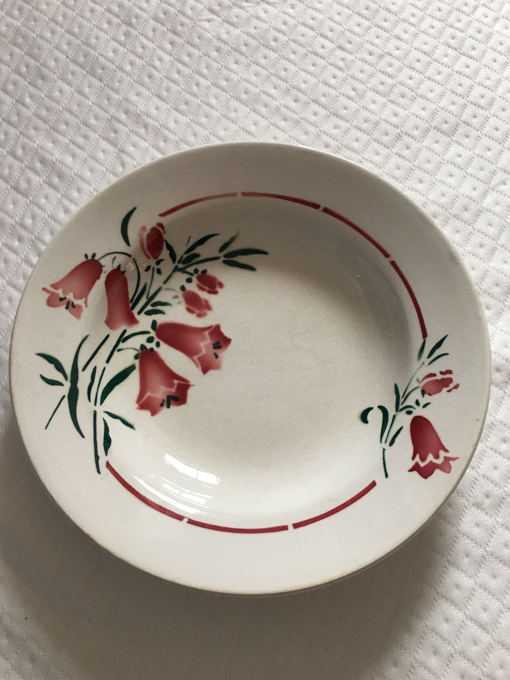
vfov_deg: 61.7
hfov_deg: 48.2
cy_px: 340
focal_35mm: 29
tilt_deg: -71.3
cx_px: 255
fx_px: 570
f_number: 2.2
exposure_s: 1/33
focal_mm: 4.15
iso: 40
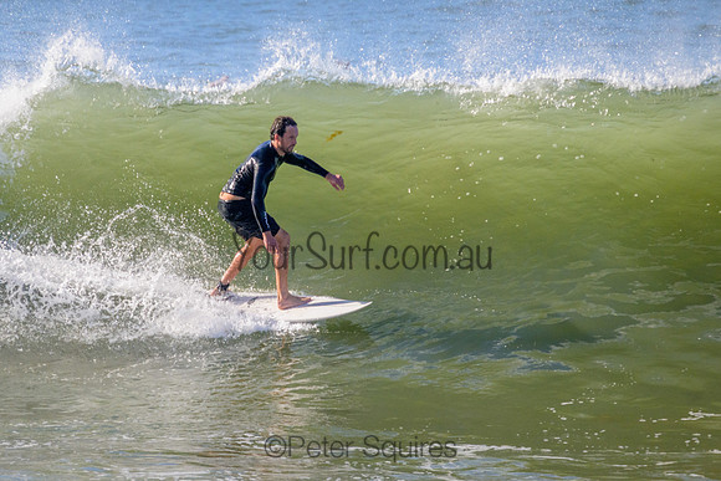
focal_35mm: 1015
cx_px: 320
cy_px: 192
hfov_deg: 2.0
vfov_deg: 1.4
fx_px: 20332
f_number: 11
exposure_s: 1/2000
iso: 1400
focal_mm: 800
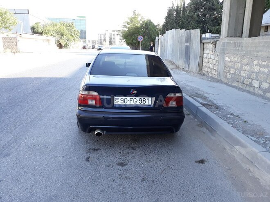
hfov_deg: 65.3
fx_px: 211
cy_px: 101
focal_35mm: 27
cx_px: 135
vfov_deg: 51.4
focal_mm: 3.71
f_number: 1.7
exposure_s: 1/157
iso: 40
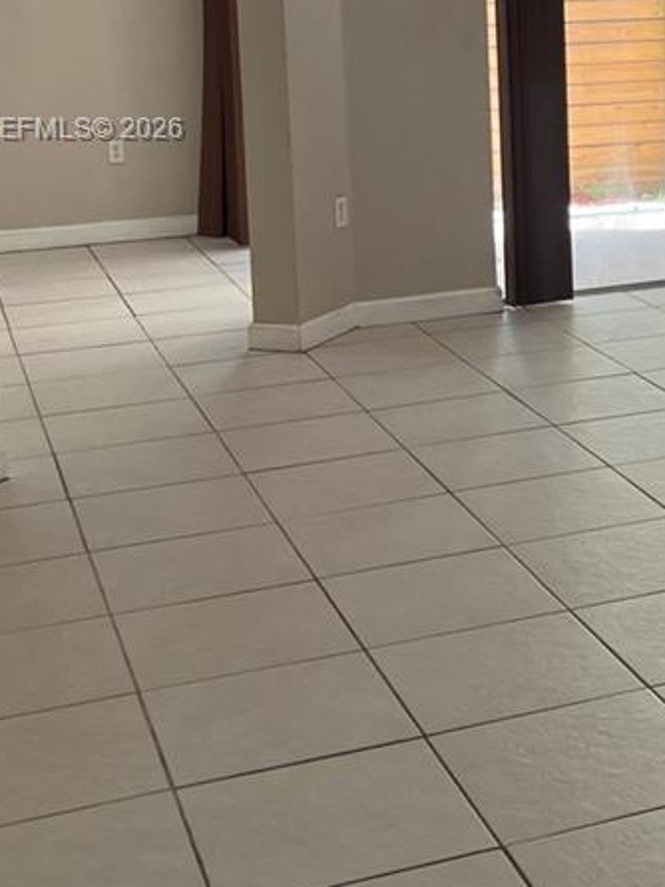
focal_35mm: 70
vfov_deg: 27.0
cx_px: 711
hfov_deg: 20.1
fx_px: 1795
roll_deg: +0.7
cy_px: 131
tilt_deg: -7.5
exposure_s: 1/146
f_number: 1.5
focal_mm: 5.7
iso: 64
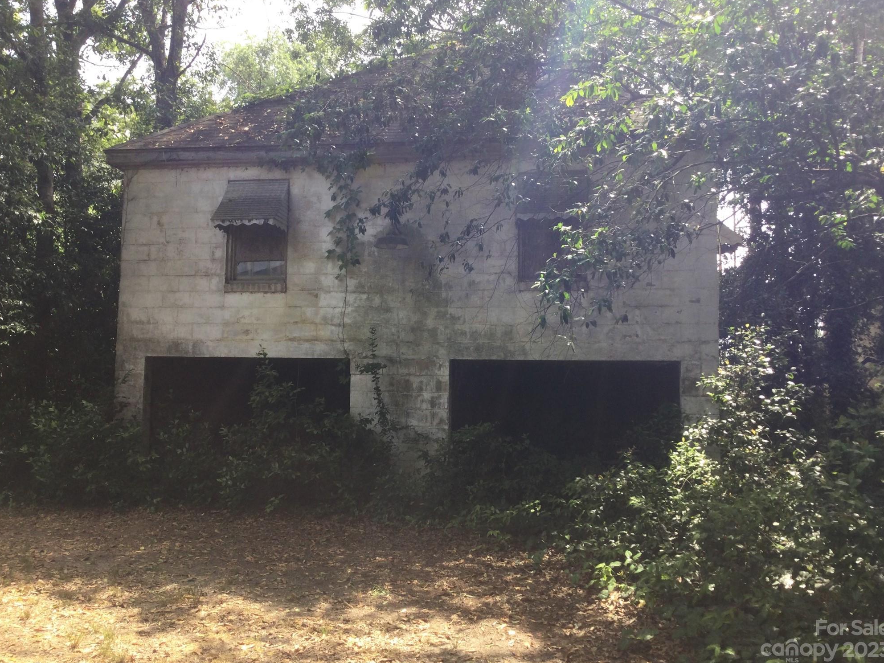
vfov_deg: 44.2
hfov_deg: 56.8
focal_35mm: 32
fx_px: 817
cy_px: 329
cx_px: 437
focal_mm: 3.3
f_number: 2.4
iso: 25
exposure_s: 1/199
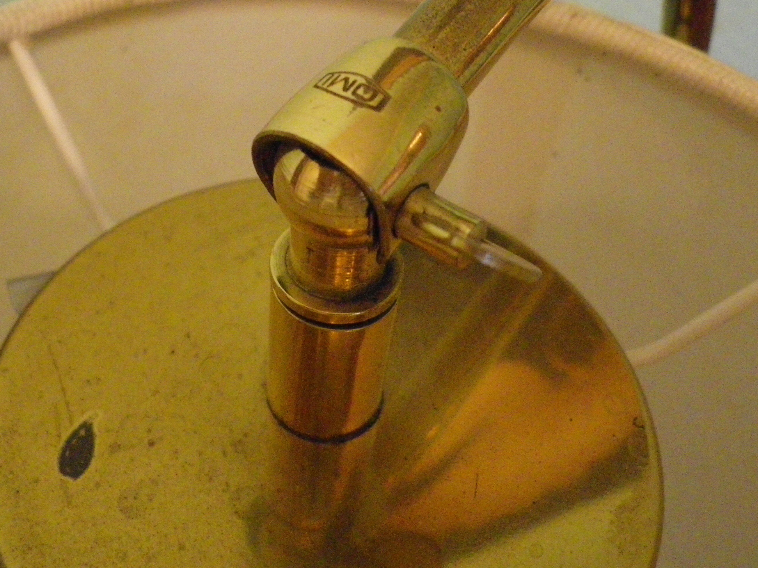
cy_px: 181
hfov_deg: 43.7
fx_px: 941
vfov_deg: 33.2
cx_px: 306
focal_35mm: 43
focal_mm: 4.9
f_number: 2.6
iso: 800
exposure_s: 1/40
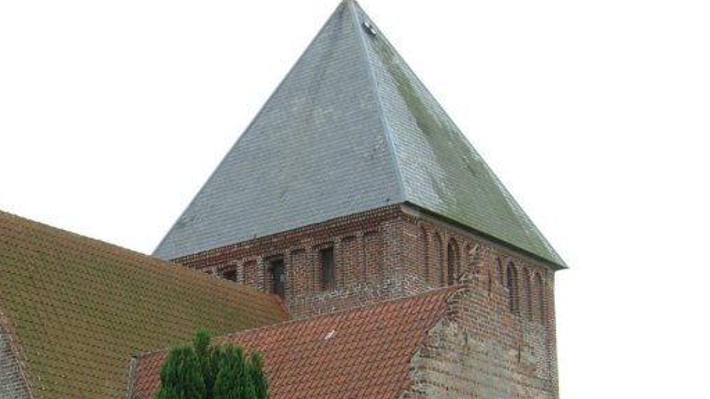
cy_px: 372
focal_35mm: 69
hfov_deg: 29.7
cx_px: 116
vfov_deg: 17.2
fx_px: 1299
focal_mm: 7.5
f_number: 4.8
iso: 50
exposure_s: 1/176
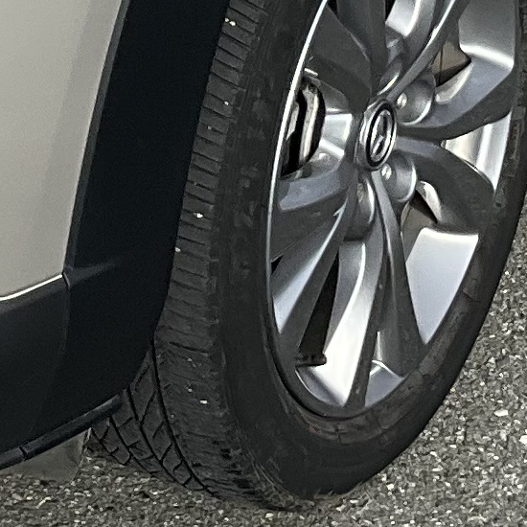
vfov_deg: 8.9
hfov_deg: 9.3
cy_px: -442
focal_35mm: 188
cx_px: 150
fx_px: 3238
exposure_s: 1/855
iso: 25
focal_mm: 3
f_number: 1.8
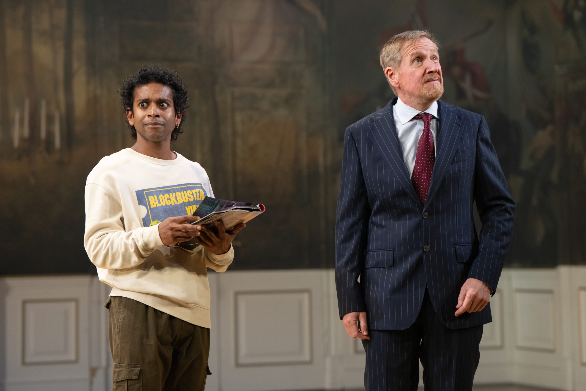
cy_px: 196
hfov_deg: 18.8
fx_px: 1774
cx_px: 293
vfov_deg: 12.6
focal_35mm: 109
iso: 2500
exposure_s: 1/250
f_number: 3.5
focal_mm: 109
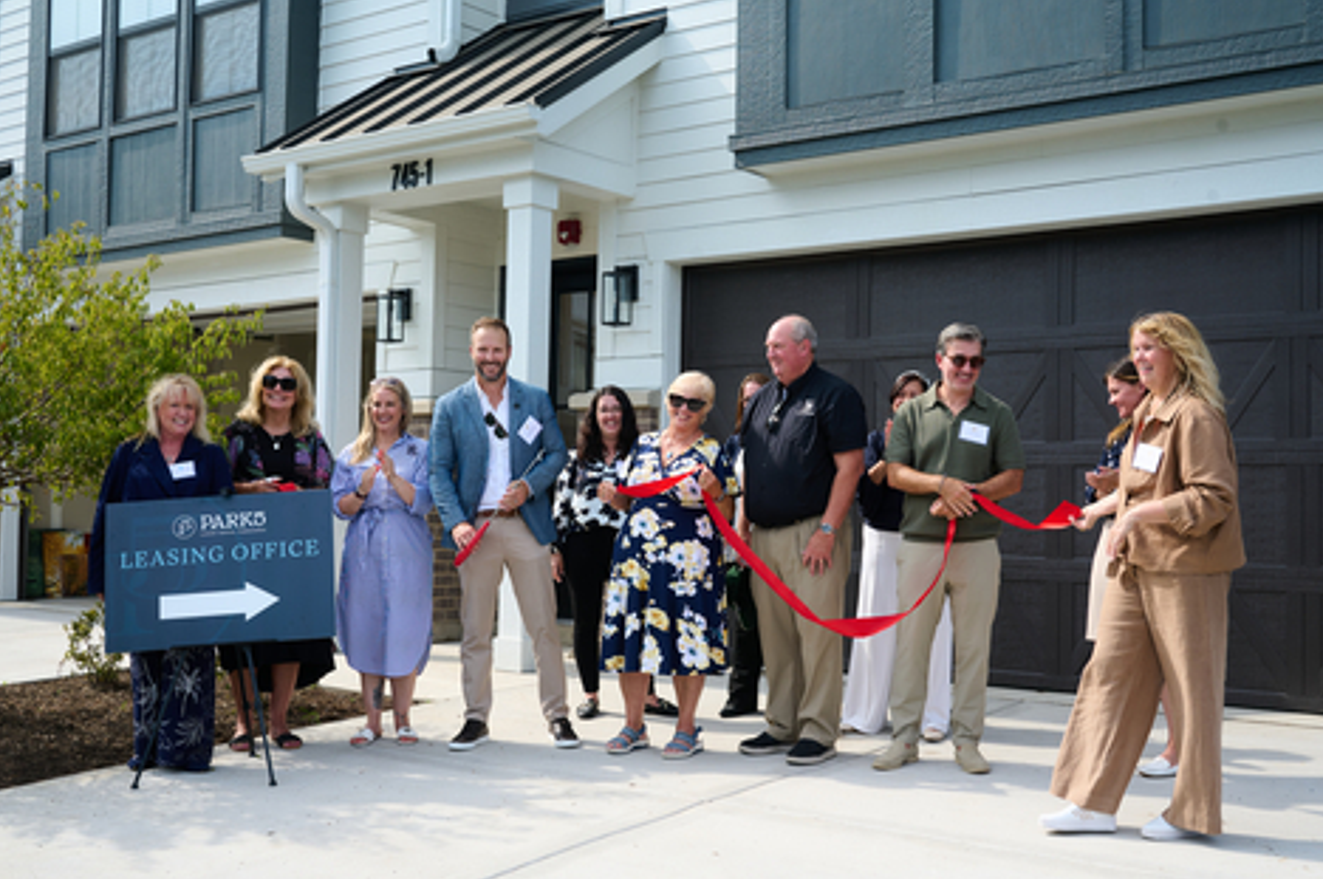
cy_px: 440
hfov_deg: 47.5
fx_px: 1505
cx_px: 662
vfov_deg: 32.6
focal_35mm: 41
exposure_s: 1/320
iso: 100
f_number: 8
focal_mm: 40
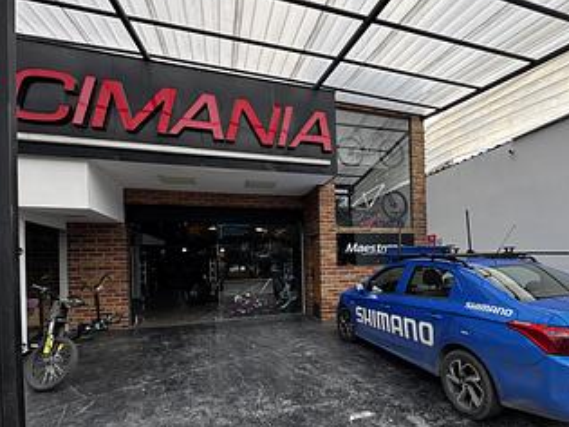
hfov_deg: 84.1
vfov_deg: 67.8
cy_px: 262
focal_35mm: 19
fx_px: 312
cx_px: 326
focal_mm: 2.22
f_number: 2.2
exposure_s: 1/164
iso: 40
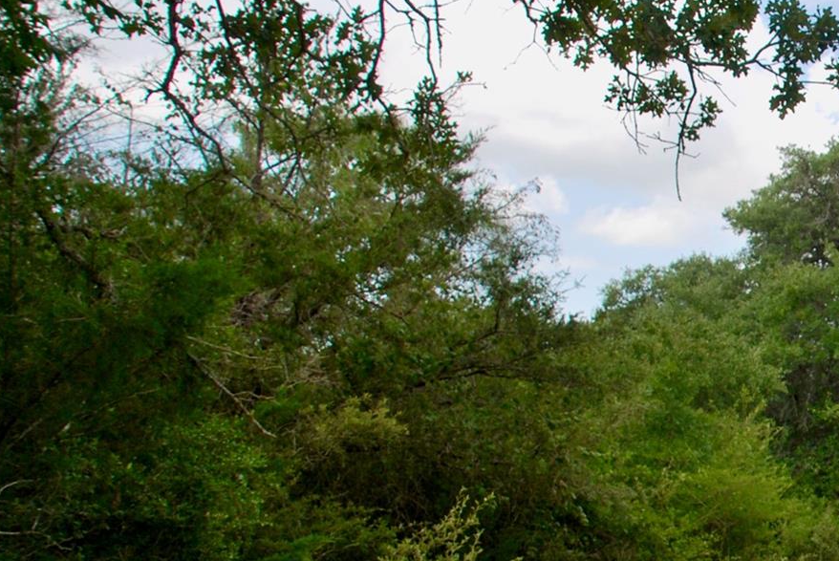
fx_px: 1469
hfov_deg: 28.4
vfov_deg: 21.6
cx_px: 968
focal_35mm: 63
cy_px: 222
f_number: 7.1
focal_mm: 18
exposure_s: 1/200
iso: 100
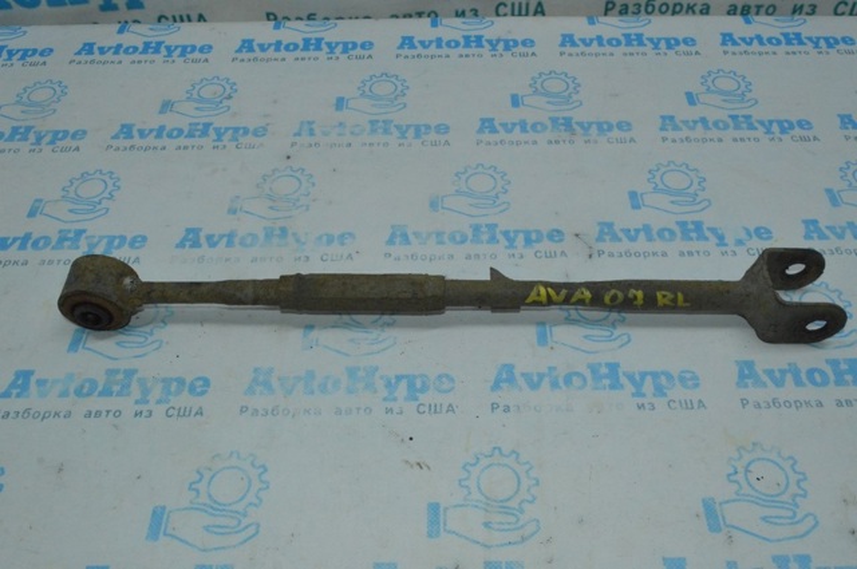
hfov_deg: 57.3
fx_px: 785
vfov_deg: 39.9
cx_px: 428
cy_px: 284
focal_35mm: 33
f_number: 16
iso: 3600
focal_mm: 22
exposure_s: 1/200
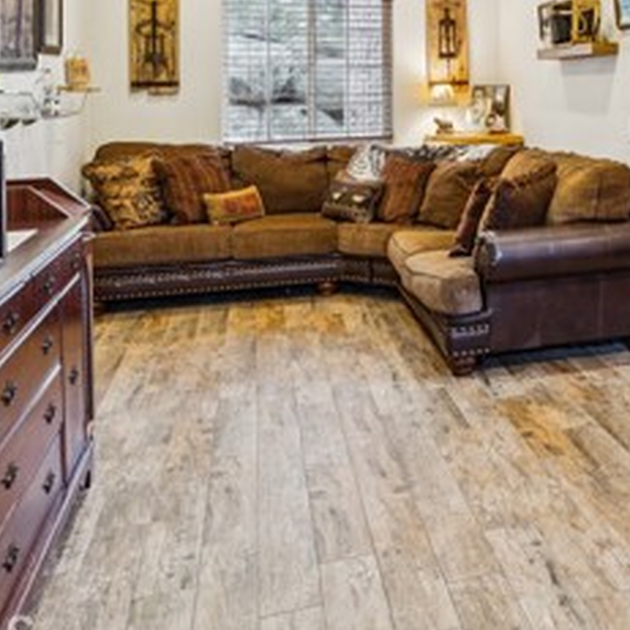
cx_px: 567
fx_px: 848
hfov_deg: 38.0
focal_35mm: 41
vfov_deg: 38.7
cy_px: 98
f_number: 13
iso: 100
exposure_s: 1.6
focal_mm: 17.5
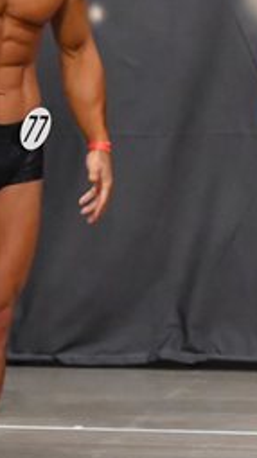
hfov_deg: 2.0
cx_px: 199
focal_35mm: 596
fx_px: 7237
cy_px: 158
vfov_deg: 3.6
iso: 6400
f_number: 5.6
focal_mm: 125
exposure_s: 1/400
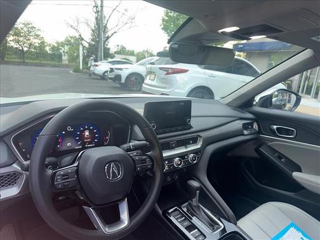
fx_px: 222
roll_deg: -5.3
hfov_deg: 71.6
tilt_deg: -12.9
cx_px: 160
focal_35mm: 24
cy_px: 120
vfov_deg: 56.8
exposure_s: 1/53
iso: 80
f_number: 1.78
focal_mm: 6.76
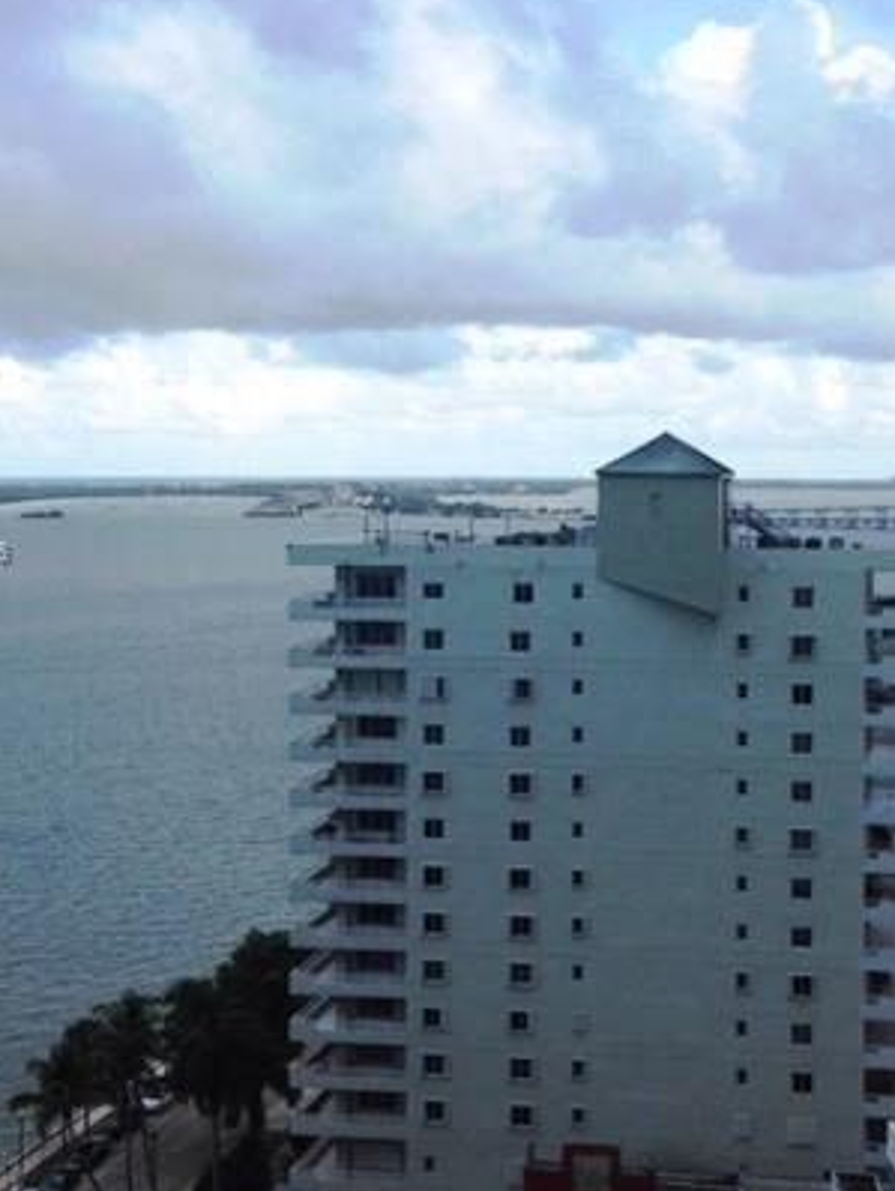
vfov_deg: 36.1
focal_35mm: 53
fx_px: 1825
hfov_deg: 27.5
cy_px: 554
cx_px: 428
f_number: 2.4
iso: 50
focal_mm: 4.12
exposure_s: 1/596
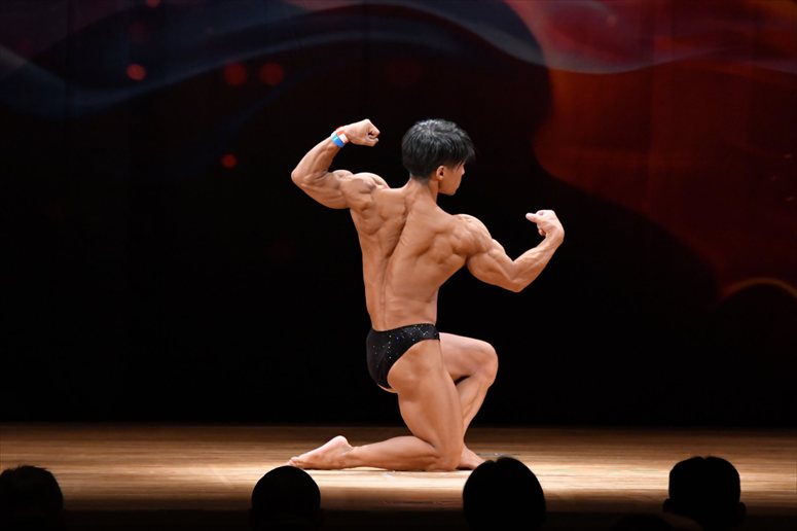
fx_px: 5975
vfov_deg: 5.1
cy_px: 266
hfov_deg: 7.6
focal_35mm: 270
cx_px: 398
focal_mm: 180
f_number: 5.6
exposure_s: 1/400
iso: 4000
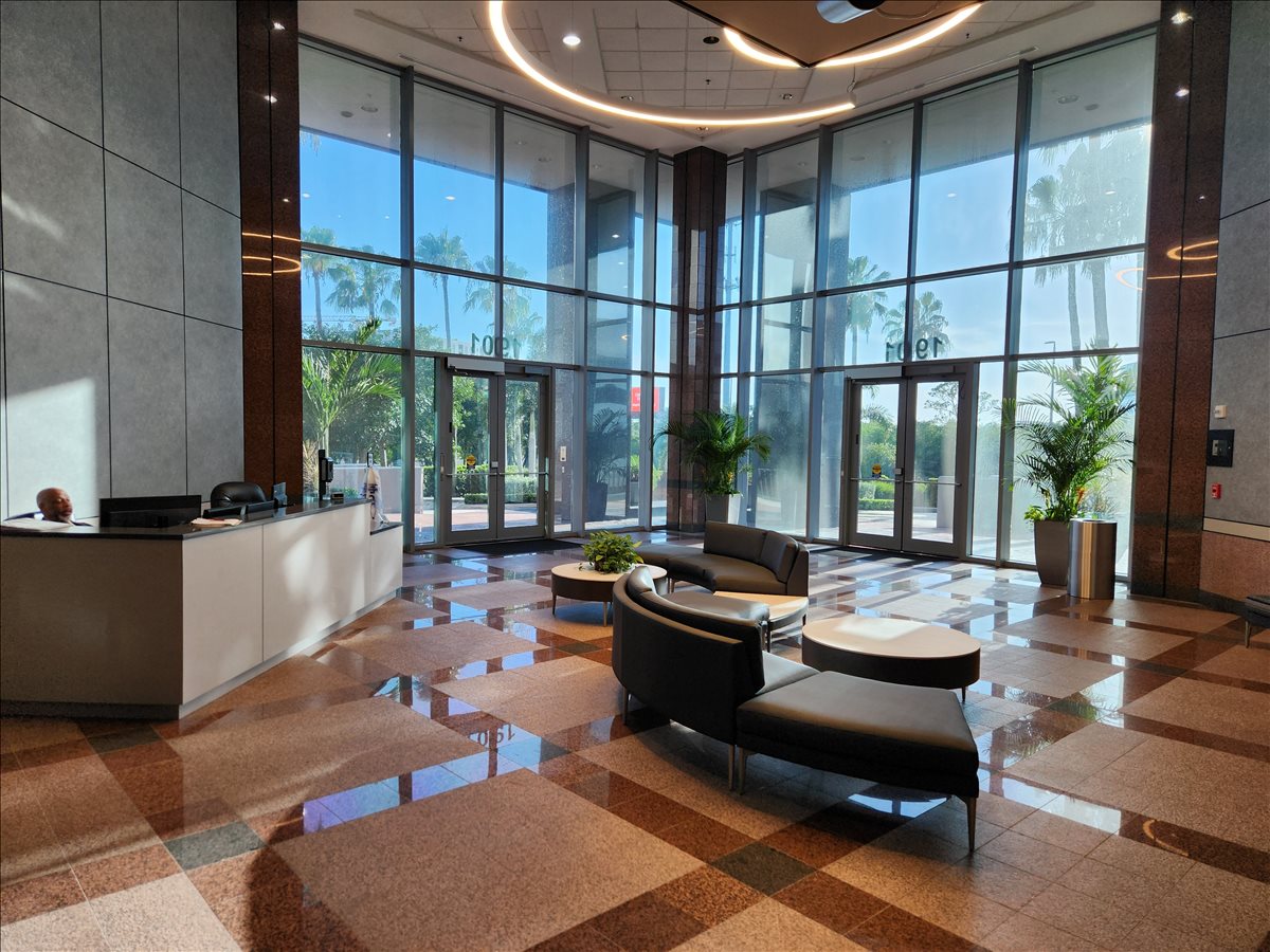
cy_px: 476
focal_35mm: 23
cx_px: 635
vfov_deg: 58.9
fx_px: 844
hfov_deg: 73.9
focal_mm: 5.4
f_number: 1.8
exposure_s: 1/180
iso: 64
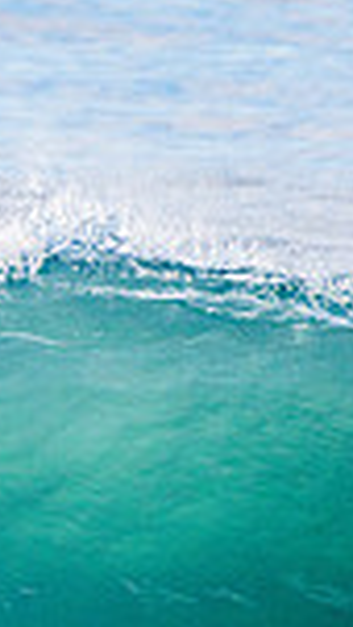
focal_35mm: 2011
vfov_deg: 1.1
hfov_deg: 0.6
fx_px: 33445
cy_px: 509
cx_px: -822
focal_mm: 500
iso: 280
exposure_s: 1/2000
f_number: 5.6
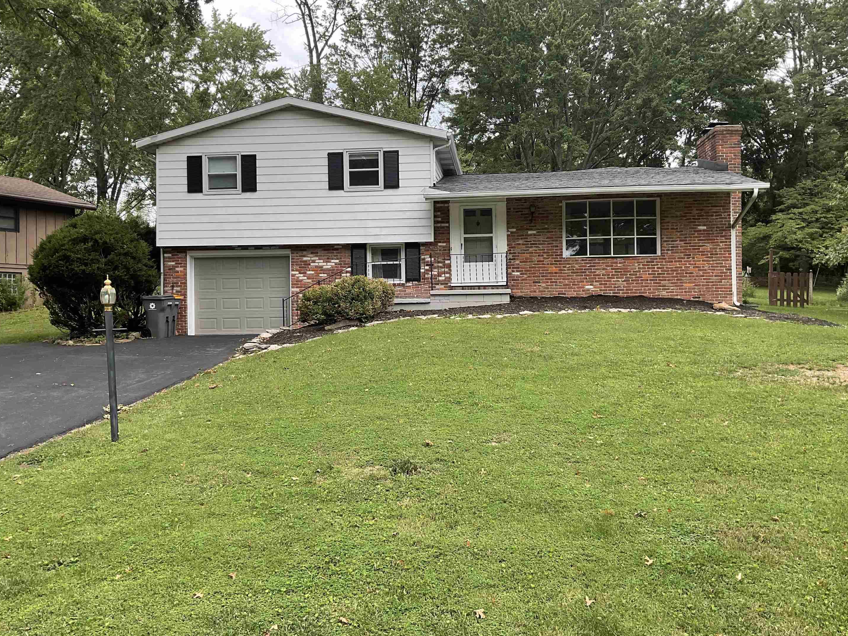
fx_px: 759
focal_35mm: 31
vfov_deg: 45.4
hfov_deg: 58.4
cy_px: 300
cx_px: 430
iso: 16
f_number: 1.8
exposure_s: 1/243
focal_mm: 3
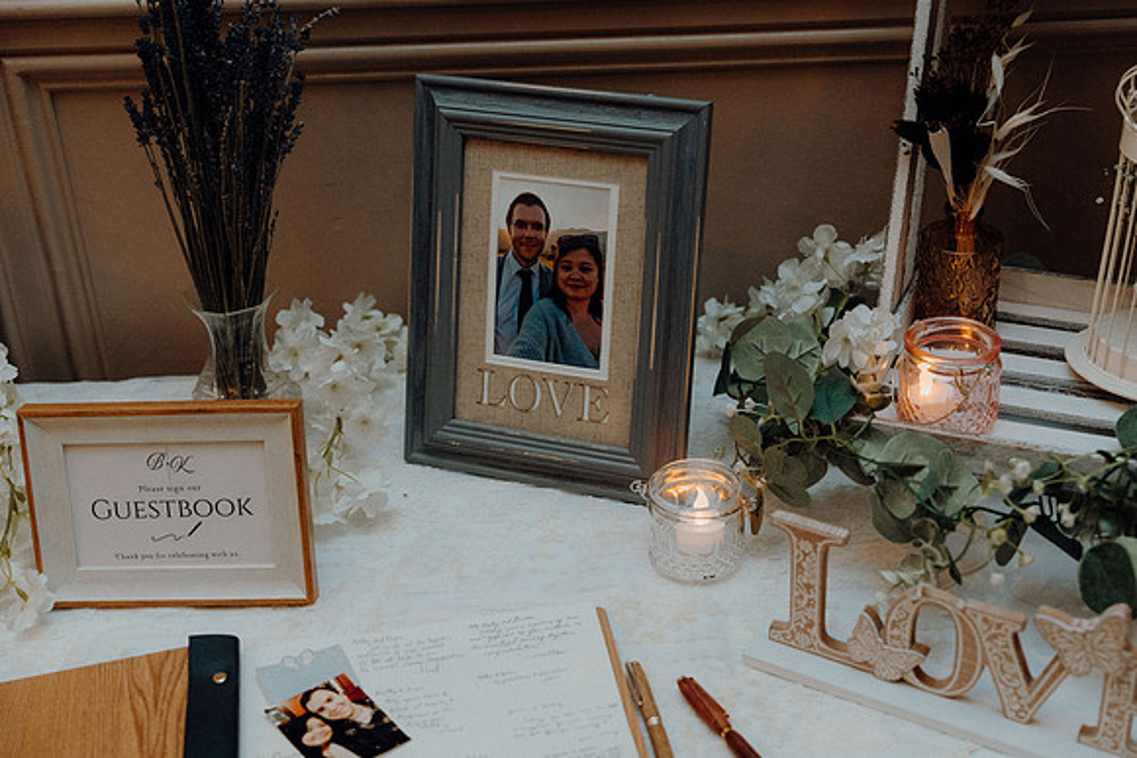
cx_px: 568
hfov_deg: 38.2
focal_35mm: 52
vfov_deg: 26.0
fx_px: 1643
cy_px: 379
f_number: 3.5
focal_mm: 52
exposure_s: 1/160
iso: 3200
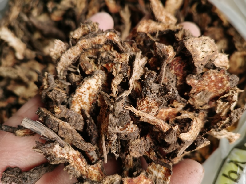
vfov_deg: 51.4
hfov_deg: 65.3
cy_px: 92
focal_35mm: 27
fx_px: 192
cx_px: 123
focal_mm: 5.58
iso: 64
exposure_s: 1/100
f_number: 1.8
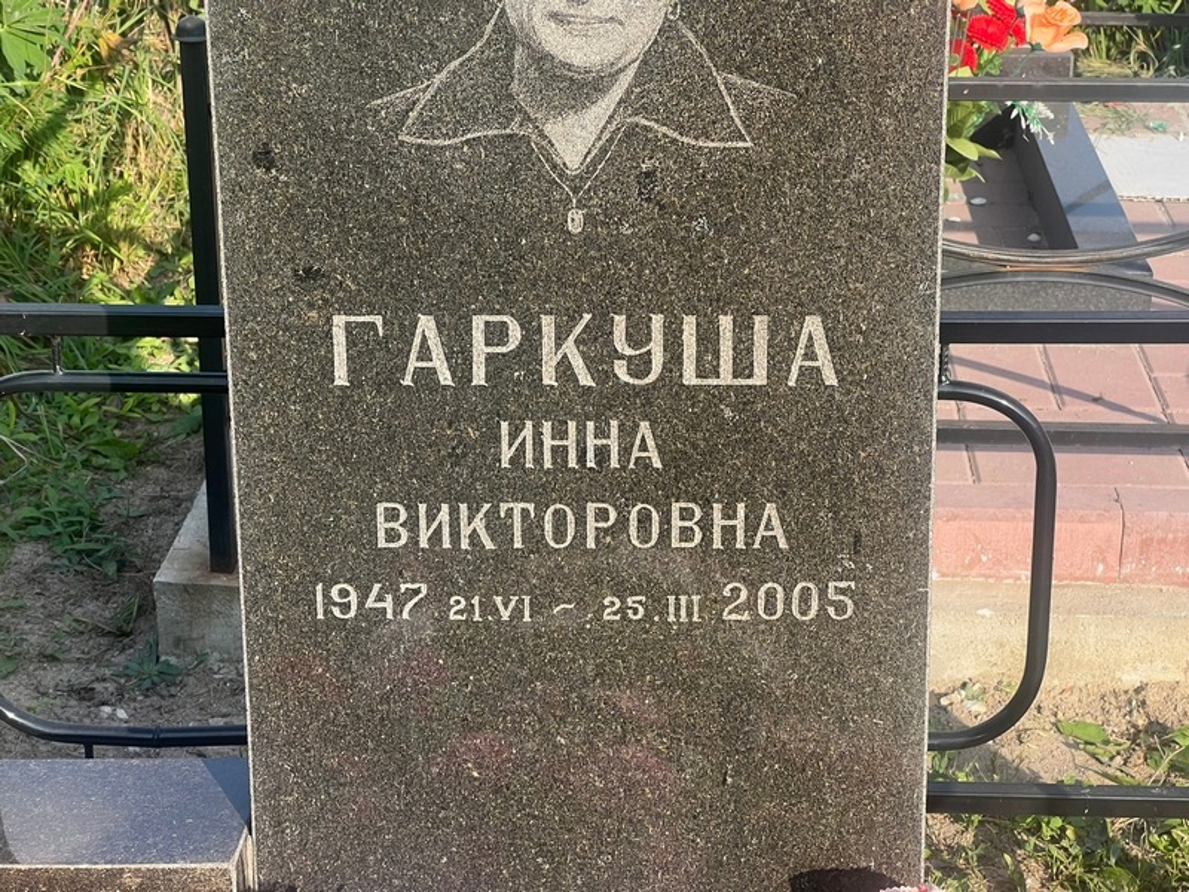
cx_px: 594
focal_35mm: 77
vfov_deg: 19.1
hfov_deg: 25.3
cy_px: 446
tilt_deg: -23.5
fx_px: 2645
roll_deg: -1.2
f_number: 2.8
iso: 32
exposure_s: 1/256
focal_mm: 9
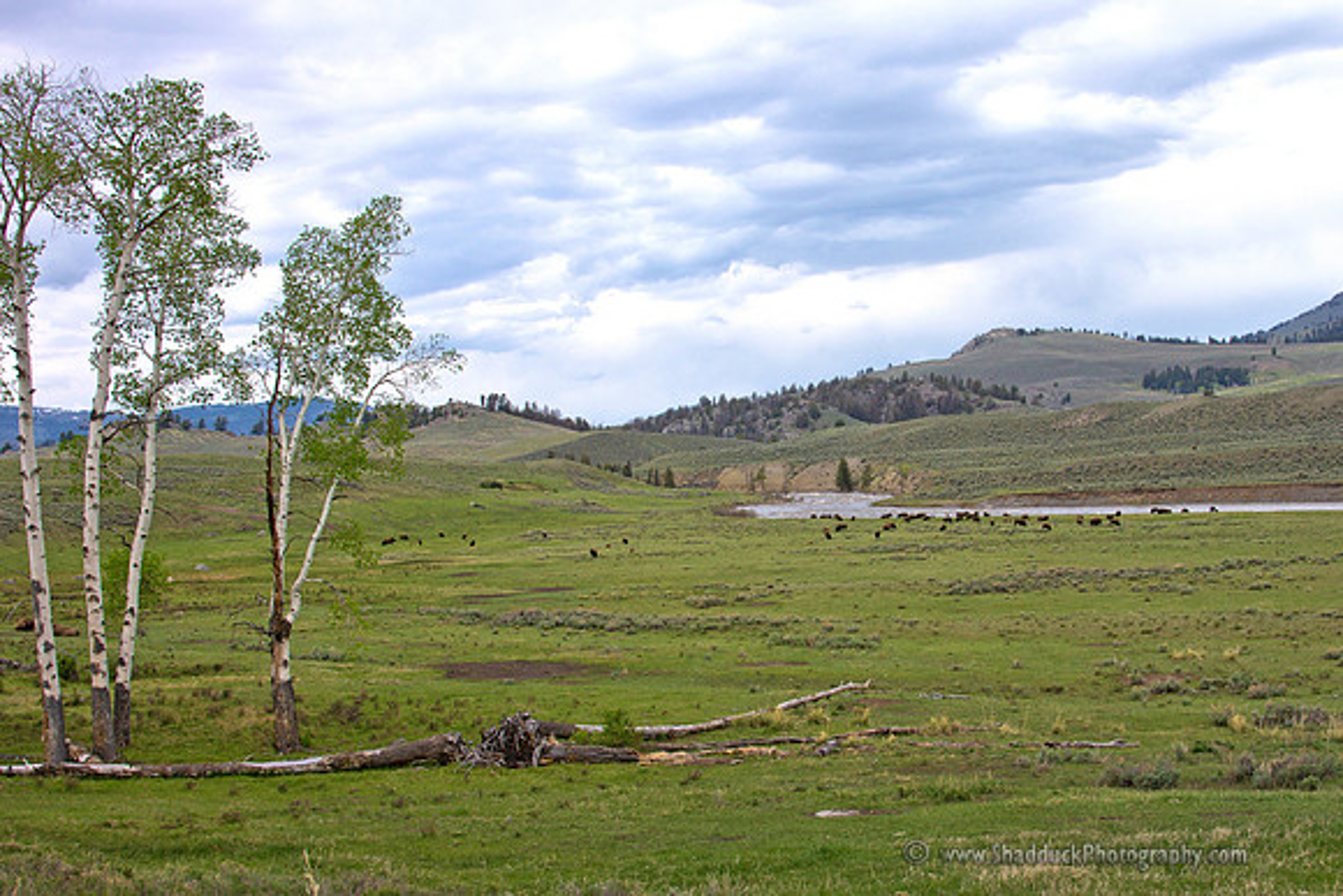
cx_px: 672
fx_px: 1343
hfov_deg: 53.1
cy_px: 448
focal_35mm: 36
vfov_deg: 36.9
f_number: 9
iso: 100
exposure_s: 1/250
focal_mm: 24
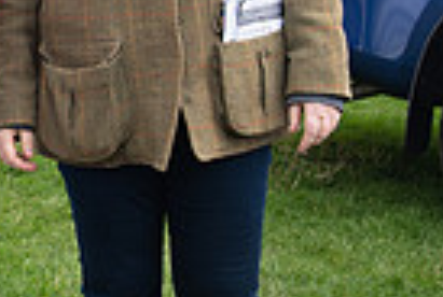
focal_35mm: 135
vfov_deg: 10.2
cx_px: -65
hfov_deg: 14.7
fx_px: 1665
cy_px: 45
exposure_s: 1/125
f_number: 5
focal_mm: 32
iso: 200
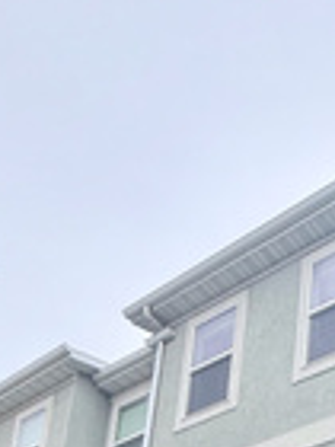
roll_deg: -1.3
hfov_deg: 26.1
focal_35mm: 48
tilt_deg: +13.9
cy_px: 667
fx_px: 619
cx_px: 428
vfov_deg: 27.5
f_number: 2.2
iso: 50
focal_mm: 2.22
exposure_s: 1/376
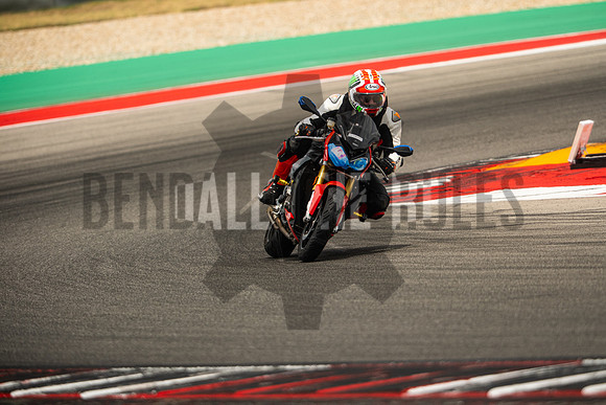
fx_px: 7071
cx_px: 303
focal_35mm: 420
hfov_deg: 4.9
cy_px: 202
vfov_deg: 3.3
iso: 320
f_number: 2.8
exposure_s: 1/2000
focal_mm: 280
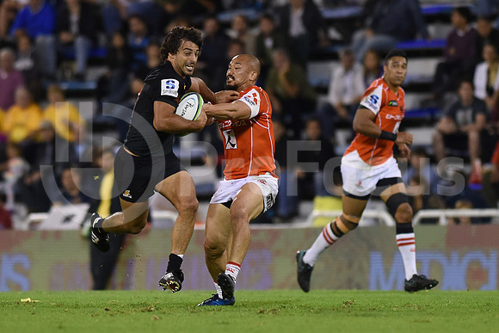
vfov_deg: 4.6
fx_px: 4159
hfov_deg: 6.9
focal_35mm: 300
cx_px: 250
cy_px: 166
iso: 2000
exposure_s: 1/1000
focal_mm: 300
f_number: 2.8
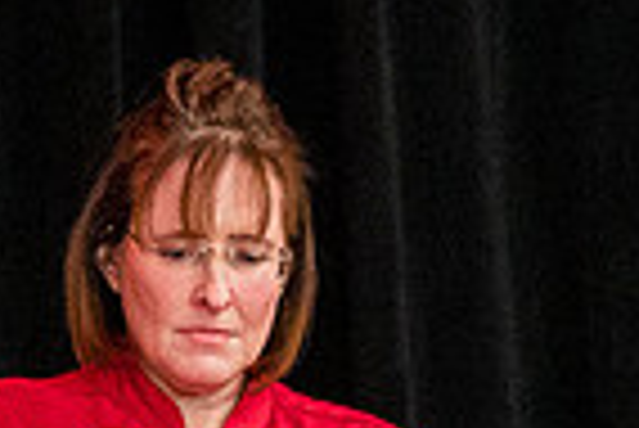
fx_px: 21801
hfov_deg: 1.7
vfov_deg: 1.1
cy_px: 710
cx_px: 477
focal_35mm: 1227
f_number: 4
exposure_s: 1/80
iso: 6400
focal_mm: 200
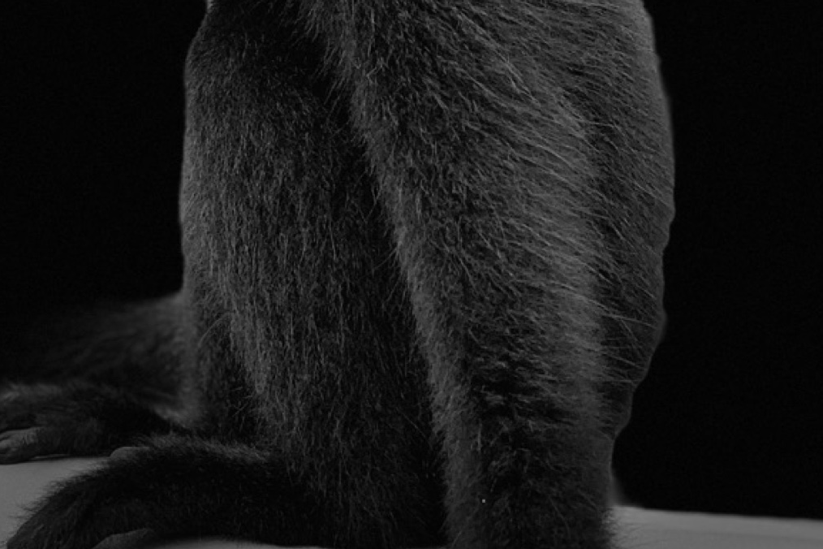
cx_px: 394
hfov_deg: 21.2
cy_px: 119
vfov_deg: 14.2
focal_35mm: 96
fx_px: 2194
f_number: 2.4
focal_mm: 6
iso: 64
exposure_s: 1/122
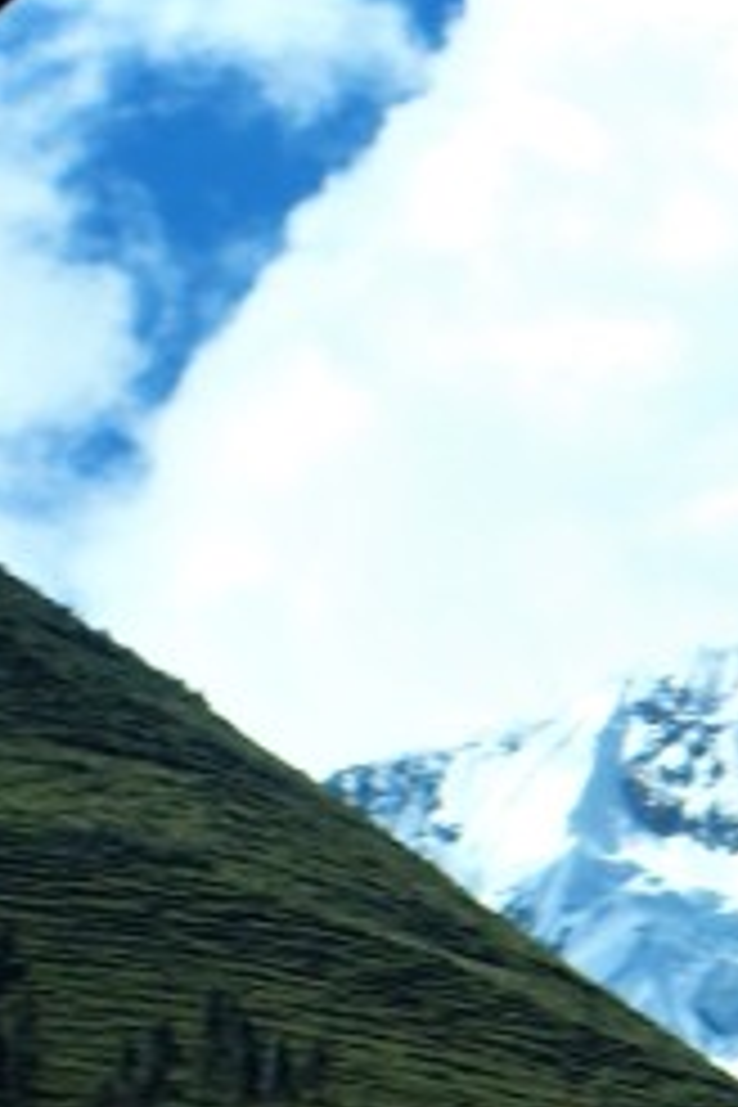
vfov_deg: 5.8
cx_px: 1634
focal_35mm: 355
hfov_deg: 3.8
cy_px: 729
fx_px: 10915
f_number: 6.3
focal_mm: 18
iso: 100
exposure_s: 1/320
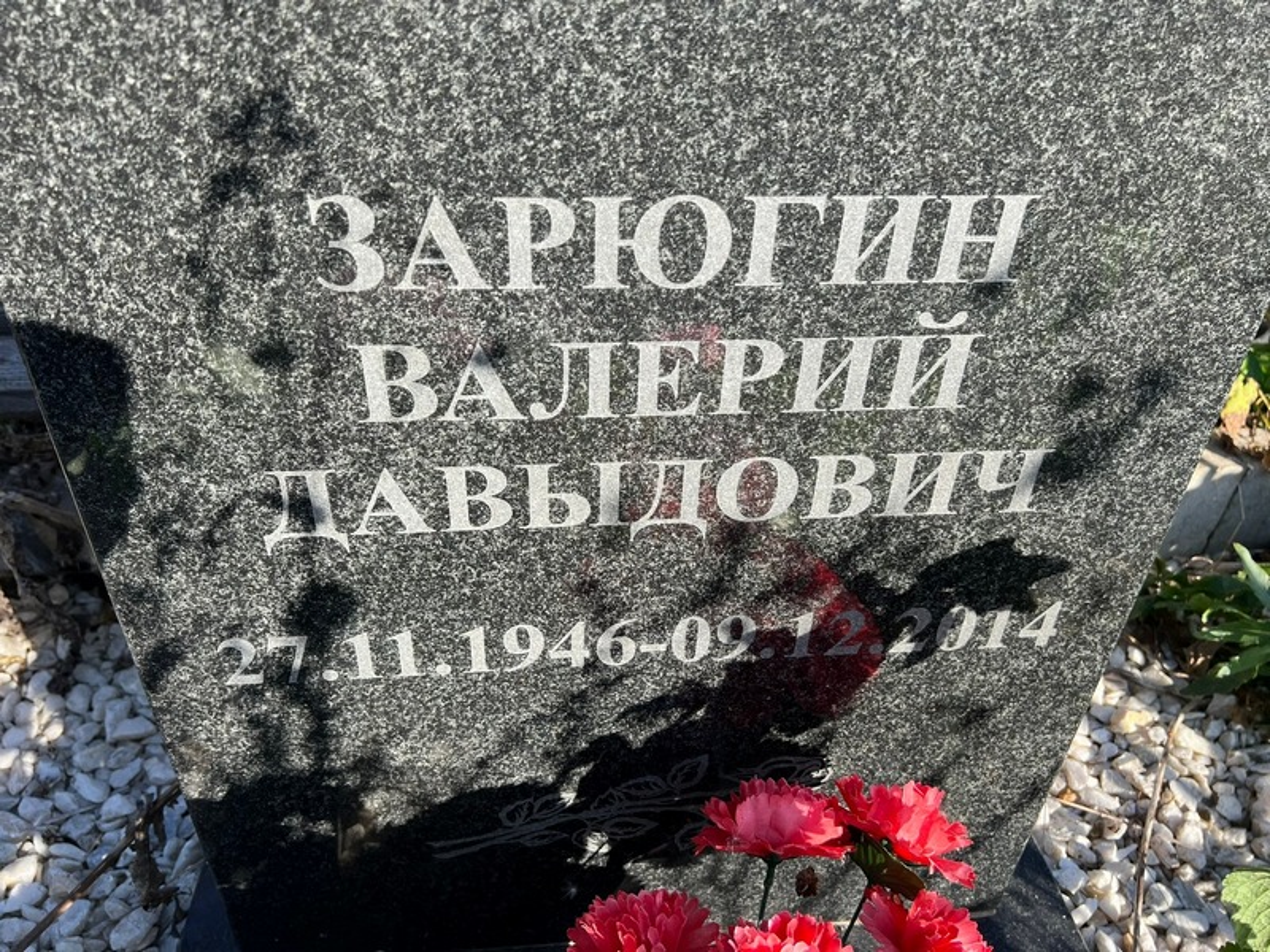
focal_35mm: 26
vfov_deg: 53.1
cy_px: 476
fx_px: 954
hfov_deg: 67.3
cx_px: 635
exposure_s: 1/1112
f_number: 1.5
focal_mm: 5.7
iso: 50
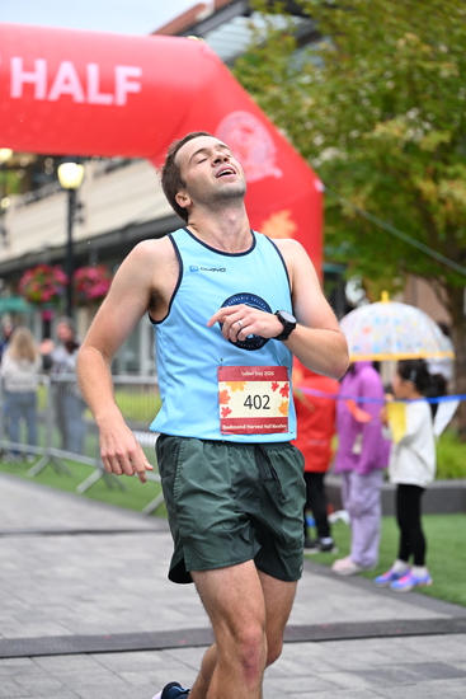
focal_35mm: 75
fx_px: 1455
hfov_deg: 18.2
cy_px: 350
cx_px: 233
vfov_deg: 27.0
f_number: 2.8
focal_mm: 75
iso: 1250
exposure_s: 1/1600
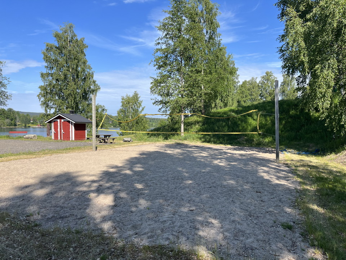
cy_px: 130
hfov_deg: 67.3
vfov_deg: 53.1
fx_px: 260
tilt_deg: -1.3
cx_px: 173
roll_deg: -1.0
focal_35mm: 26
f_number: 1.6
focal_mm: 5.1
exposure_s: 1/1212
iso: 50
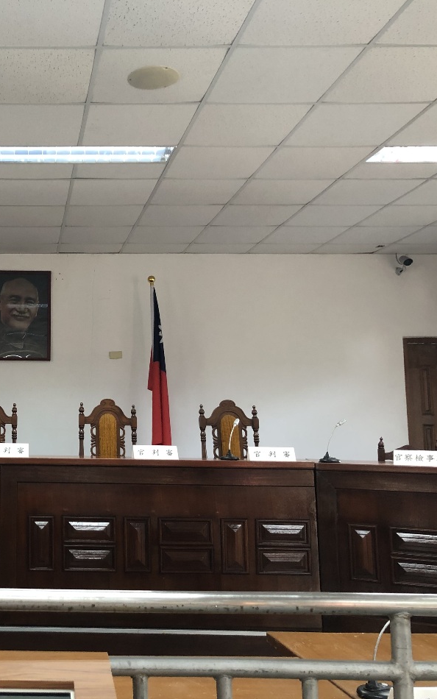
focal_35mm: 40
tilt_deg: +6.6
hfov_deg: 30.1
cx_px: 13
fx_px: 762
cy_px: 348
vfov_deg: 49.3
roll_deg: -0.4
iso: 50
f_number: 1.8
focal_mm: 3.99
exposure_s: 1/15
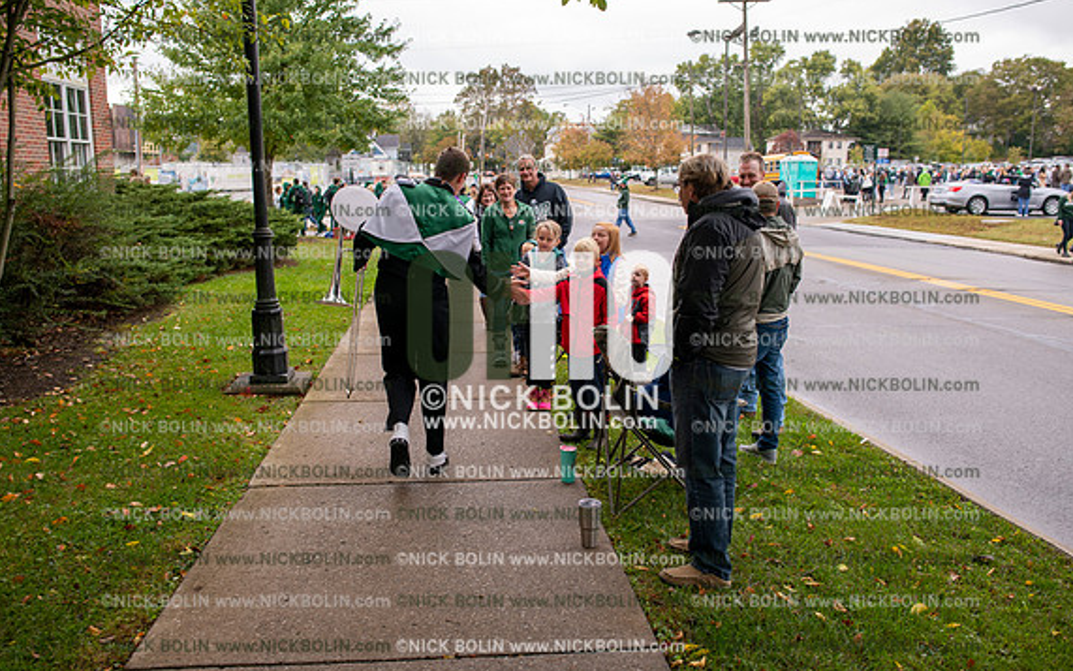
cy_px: 341
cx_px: 539
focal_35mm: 29
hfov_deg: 64.6
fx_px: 848
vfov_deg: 43.2
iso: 140
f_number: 4
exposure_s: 1/60
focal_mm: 28
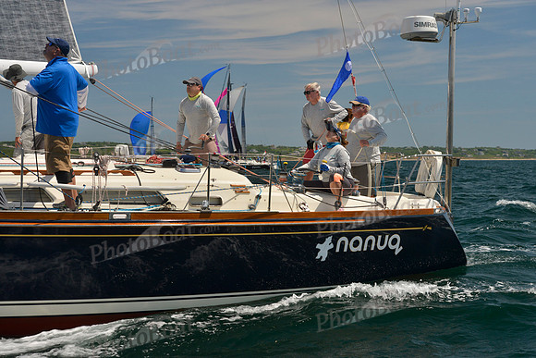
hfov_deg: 28.8
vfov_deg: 19.5
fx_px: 1042
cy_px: 179
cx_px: 268
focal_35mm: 70
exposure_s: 1/800
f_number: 8
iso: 400
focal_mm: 70
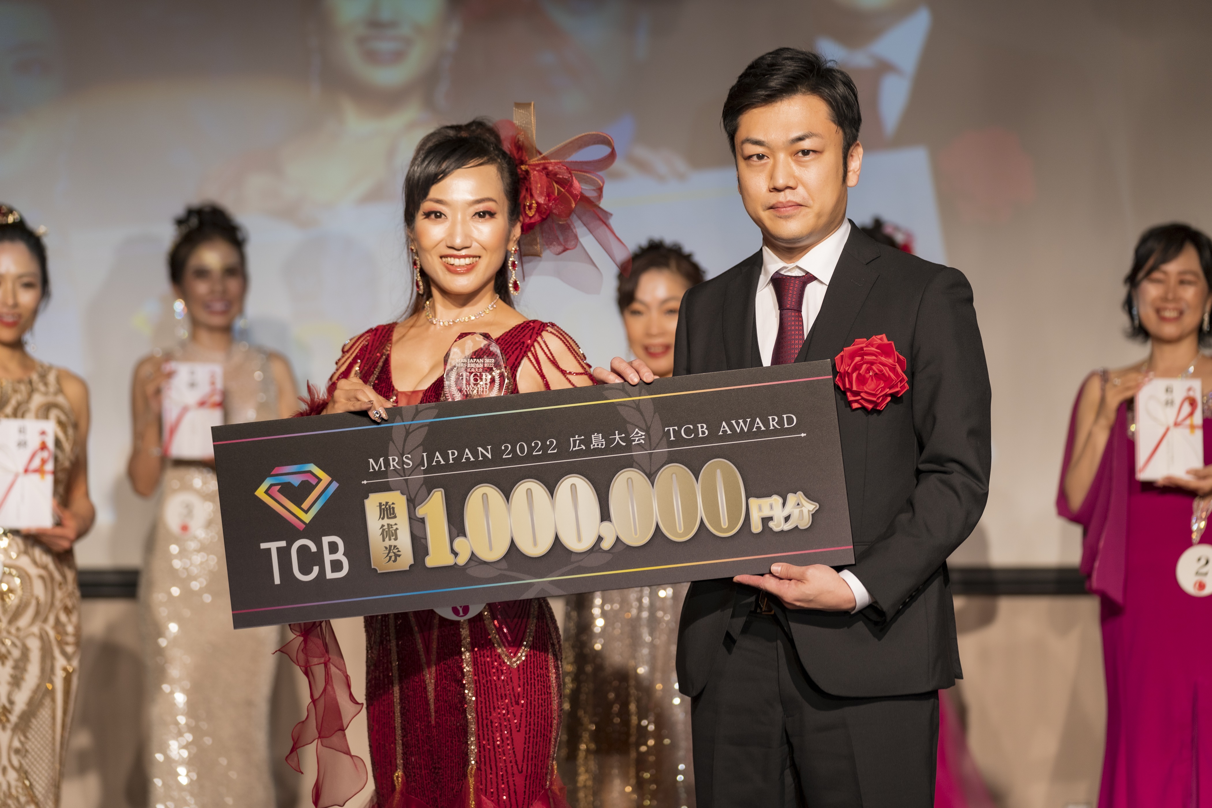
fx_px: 3535
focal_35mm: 105
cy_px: 404
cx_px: 606
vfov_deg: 13.0
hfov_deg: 19.5
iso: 250
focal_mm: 105
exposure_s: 1/200
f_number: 2.8
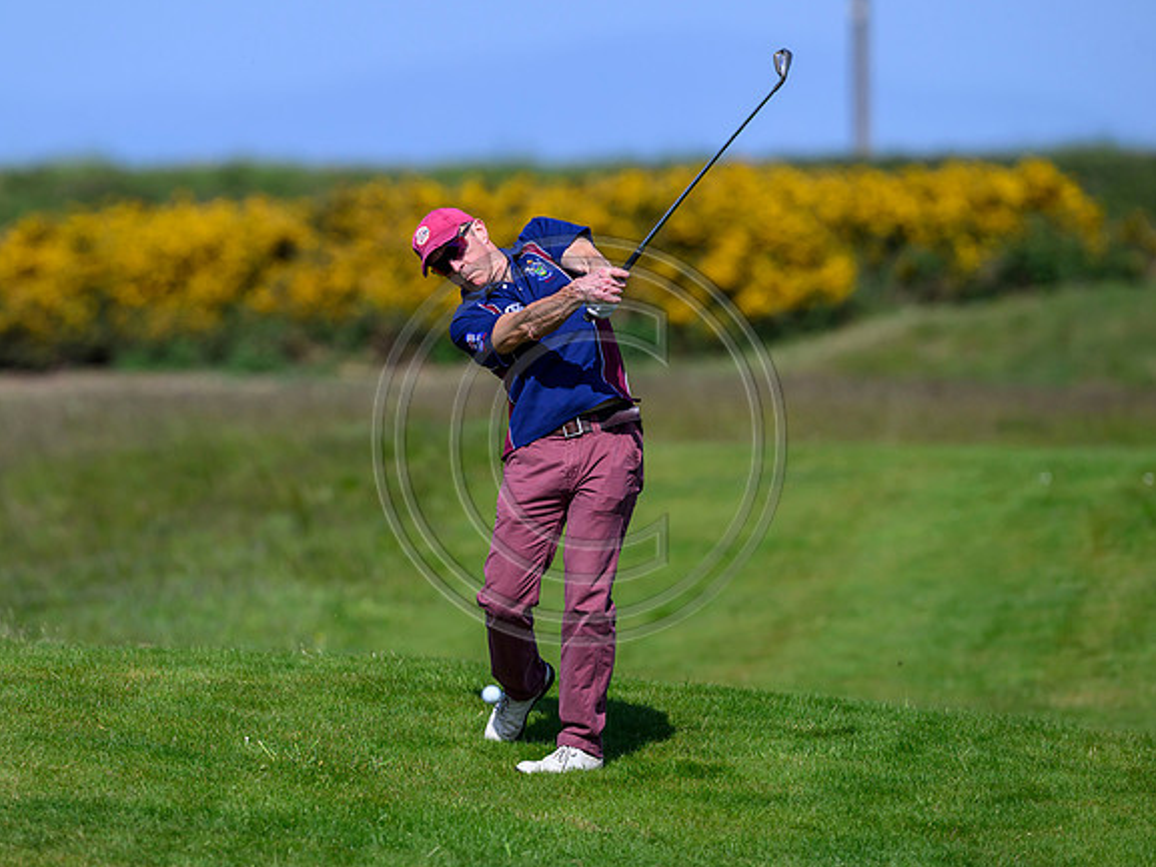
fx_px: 15599
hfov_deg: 4.2
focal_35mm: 467
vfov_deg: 3.2
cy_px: 415
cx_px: 459
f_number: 4.5
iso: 500
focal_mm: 400
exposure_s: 1/5000
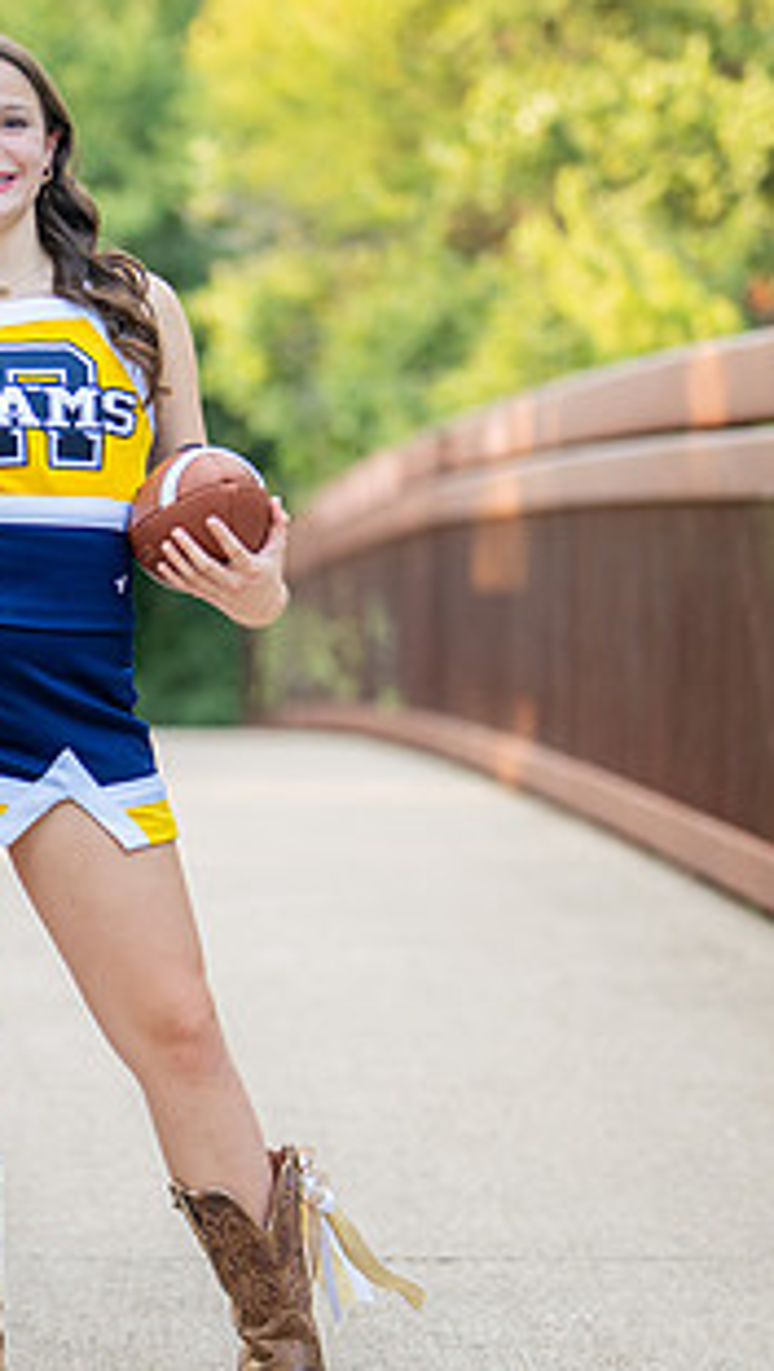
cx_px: 64
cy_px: 710
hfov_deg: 9.4
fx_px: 4660
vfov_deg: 16.7
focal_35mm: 128
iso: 160
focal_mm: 50
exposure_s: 1/500
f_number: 1.2
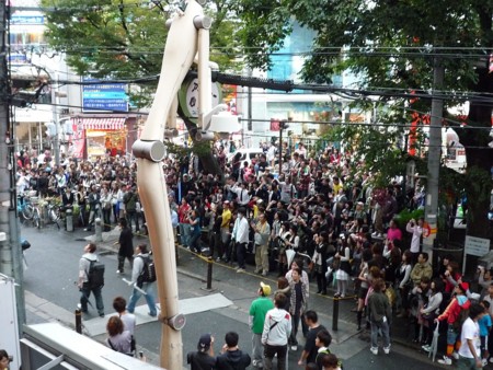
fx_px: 598
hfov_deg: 44.8
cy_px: 185
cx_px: 246
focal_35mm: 42
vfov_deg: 34.4
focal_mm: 7.3
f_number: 4.1
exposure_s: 1/30
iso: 400
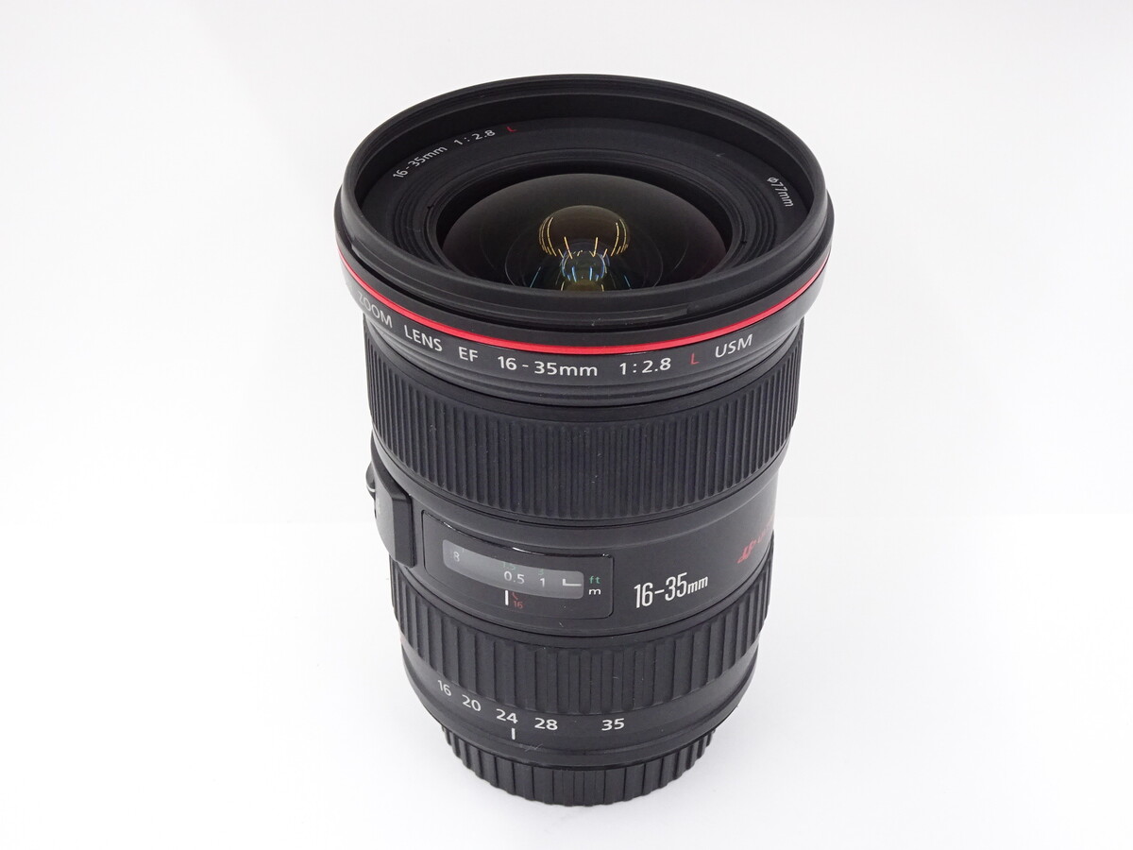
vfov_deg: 26.1
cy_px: 425
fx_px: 1833
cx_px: 566
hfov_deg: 34.3
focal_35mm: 56
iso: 500
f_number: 4.5
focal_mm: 9.52
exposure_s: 1/60
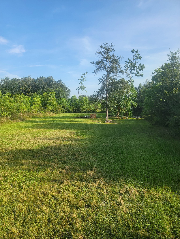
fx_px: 166
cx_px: 90
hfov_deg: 56.8
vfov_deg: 71.6
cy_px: 120
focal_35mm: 24
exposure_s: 1/586
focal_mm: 6.7
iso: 16
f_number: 1.8
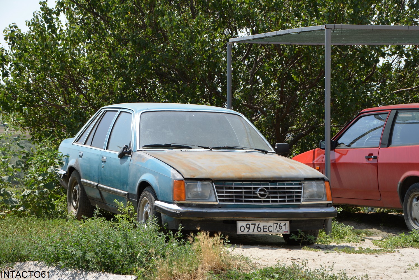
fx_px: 1310
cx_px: 210
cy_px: 140
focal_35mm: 112
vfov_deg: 12.2
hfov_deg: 18.2
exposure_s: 1/250
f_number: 8
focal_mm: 75
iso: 160
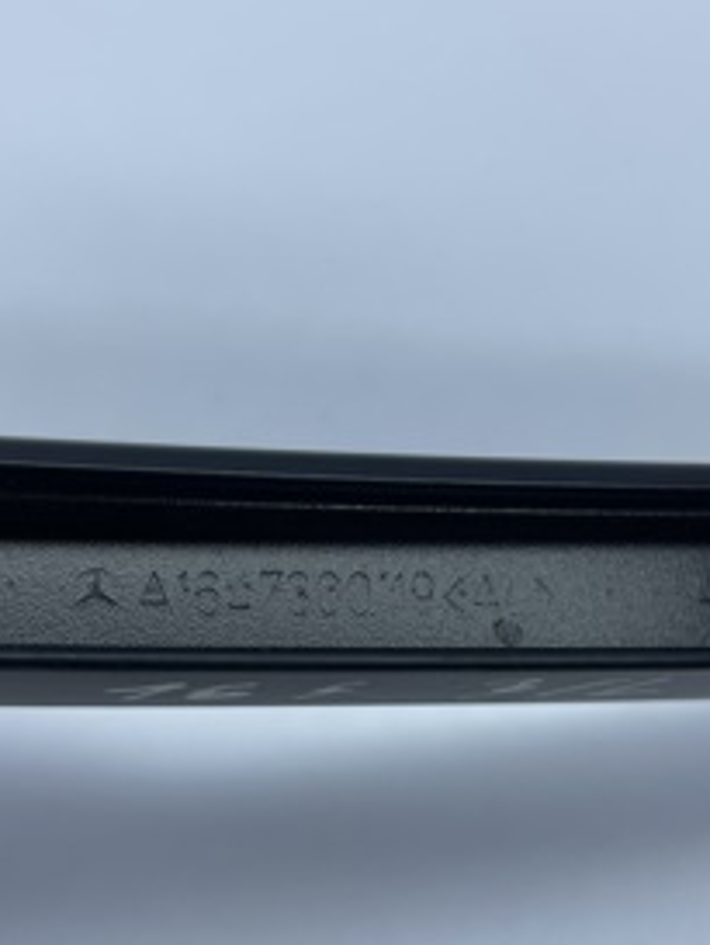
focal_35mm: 44
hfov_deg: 32.9
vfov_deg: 42.9
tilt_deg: -73.5
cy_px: 485
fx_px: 1202
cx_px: 395
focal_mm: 5.1
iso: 32
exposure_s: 1/631
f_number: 1.6
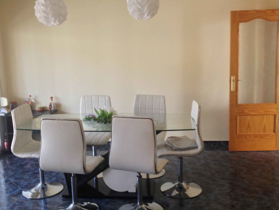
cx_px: 134
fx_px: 339
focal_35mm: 42
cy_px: 102
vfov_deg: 34.4
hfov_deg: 44.8
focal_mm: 4.28
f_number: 2.4
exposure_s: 1/20
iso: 160
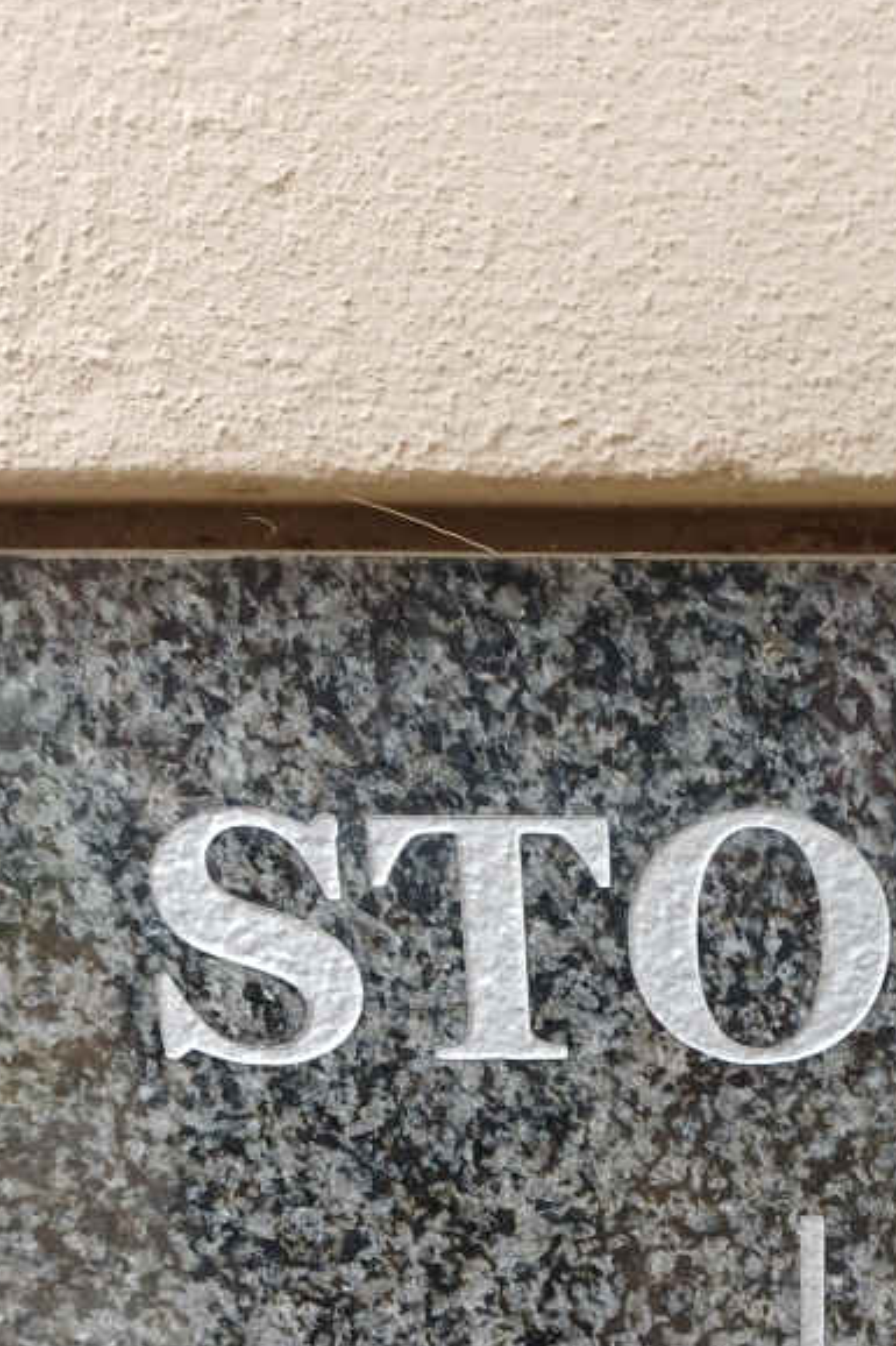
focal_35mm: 54
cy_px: 1271
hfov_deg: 24.3
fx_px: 2017
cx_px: 805
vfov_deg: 34.3
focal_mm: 4.65
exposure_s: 1/50
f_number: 1.8
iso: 64
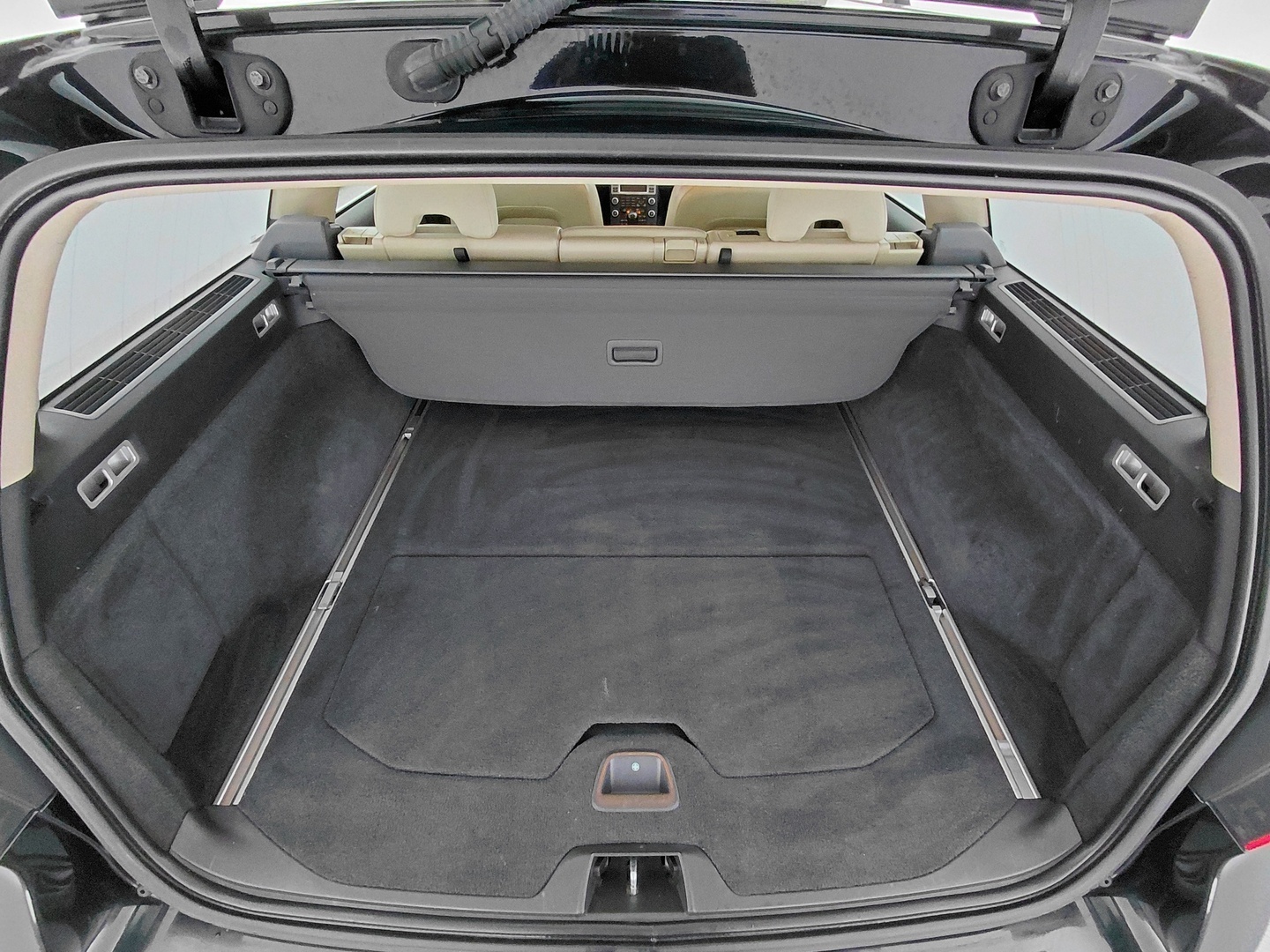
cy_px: 476
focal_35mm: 16
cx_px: 635
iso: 500
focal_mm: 1.64
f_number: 2.2
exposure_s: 1/25
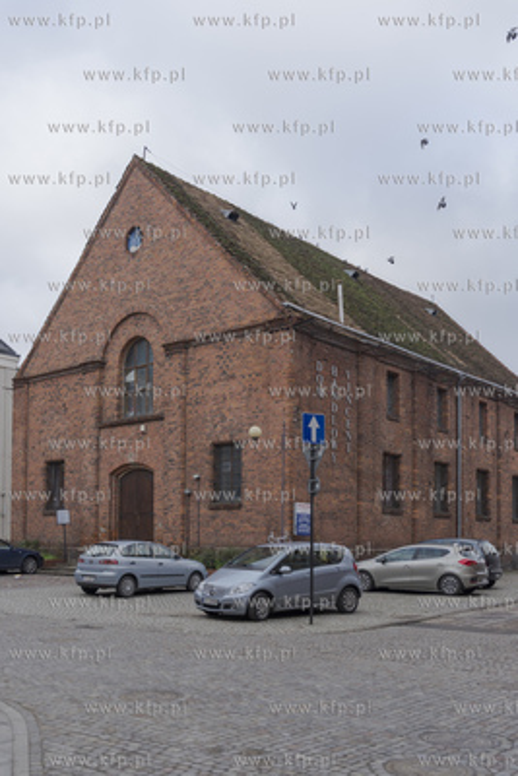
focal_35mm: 36
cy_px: 388
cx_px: 259
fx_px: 776
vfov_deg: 53.1
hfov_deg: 36.9
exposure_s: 1/1000
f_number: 3.2
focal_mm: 36
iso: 400
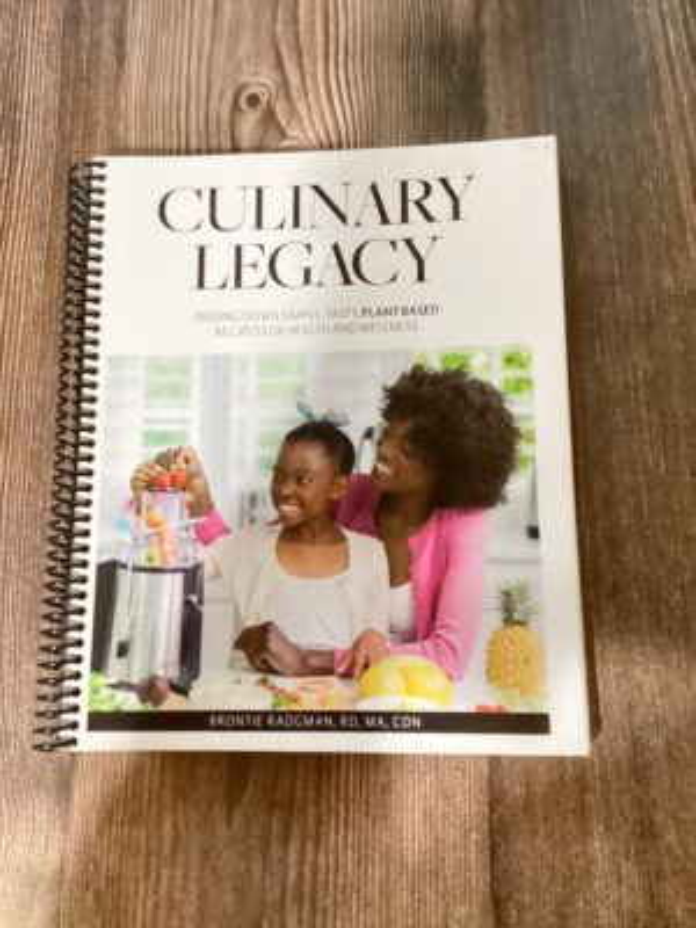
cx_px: 348
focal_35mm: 31
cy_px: 464
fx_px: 831
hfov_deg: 45.4
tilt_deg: -77.5
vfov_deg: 58.4
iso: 800
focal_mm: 3.3
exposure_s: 1/24
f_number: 2.4
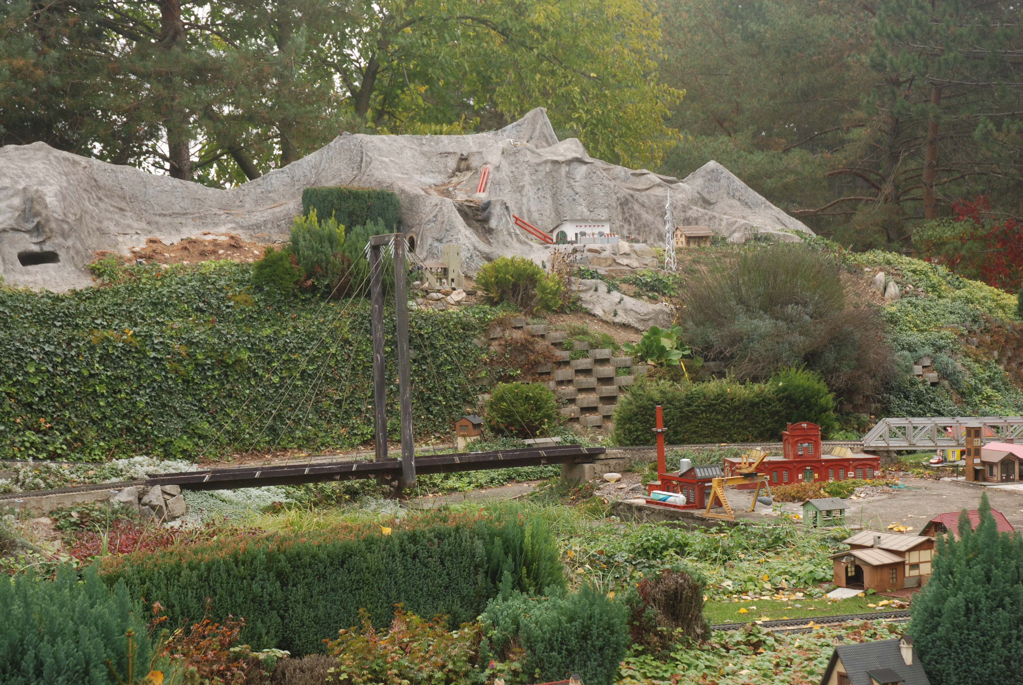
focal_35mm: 66
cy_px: 342
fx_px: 1878
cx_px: 512
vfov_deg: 20.7
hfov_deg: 30.5
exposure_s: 1/60
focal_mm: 44
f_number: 7.1
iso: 250
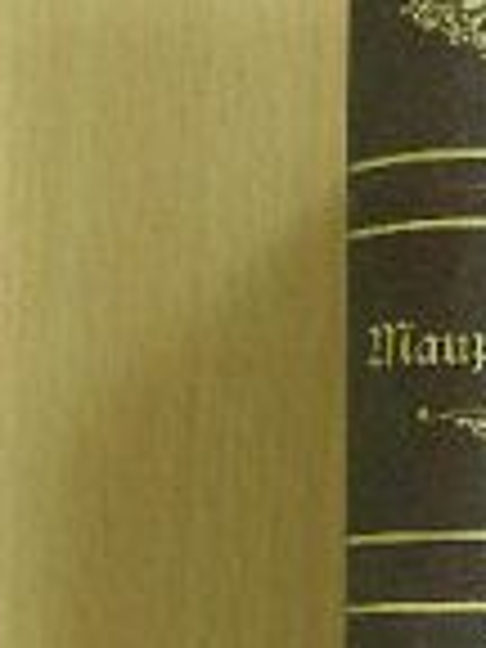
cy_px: 749
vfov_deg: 14.8
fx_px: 2415
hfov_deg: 11.2
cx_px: 621
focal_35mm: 129
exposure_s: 1/10
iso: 200
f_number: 3.5
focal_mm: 6.8
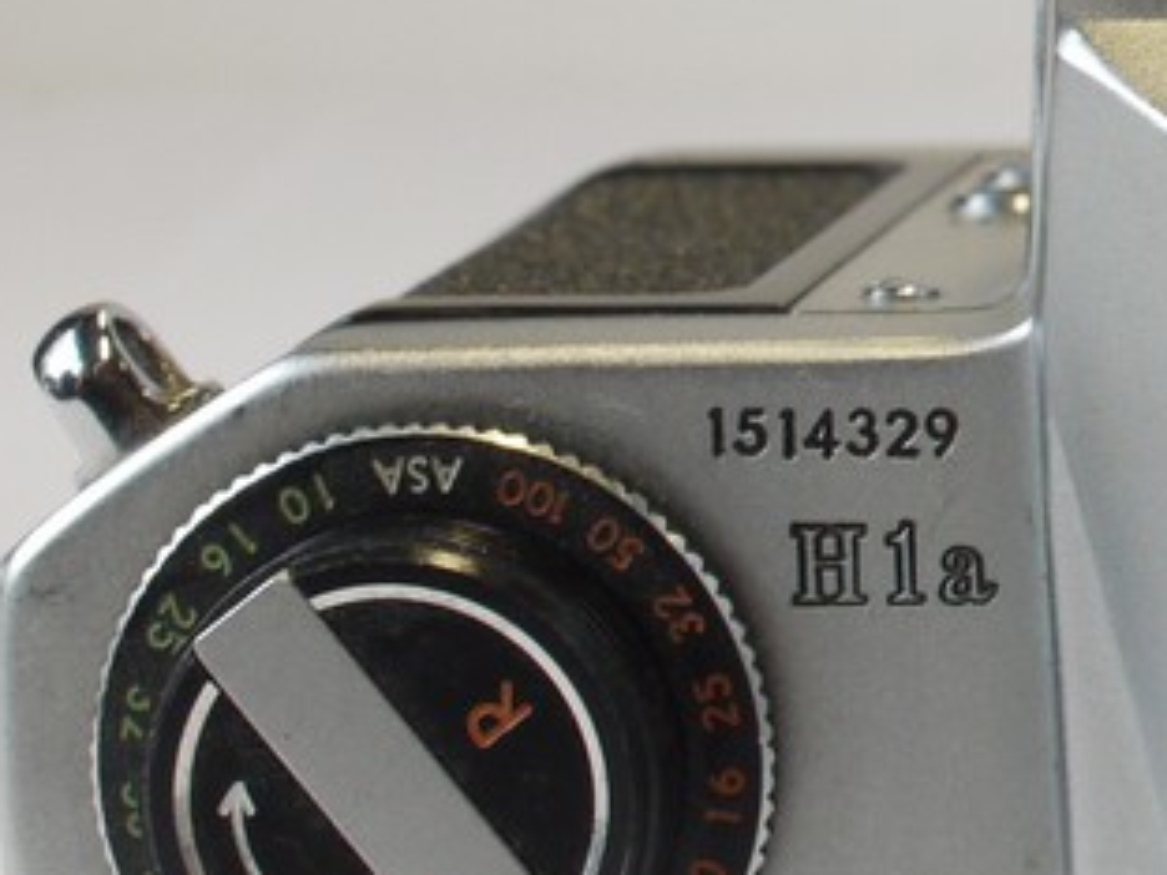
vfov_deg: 6.4
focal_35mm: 231
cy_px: 41
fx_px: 7788
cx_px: 1960
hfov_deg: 8.3
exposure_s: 1/30
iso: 400
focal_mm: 30
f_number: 9
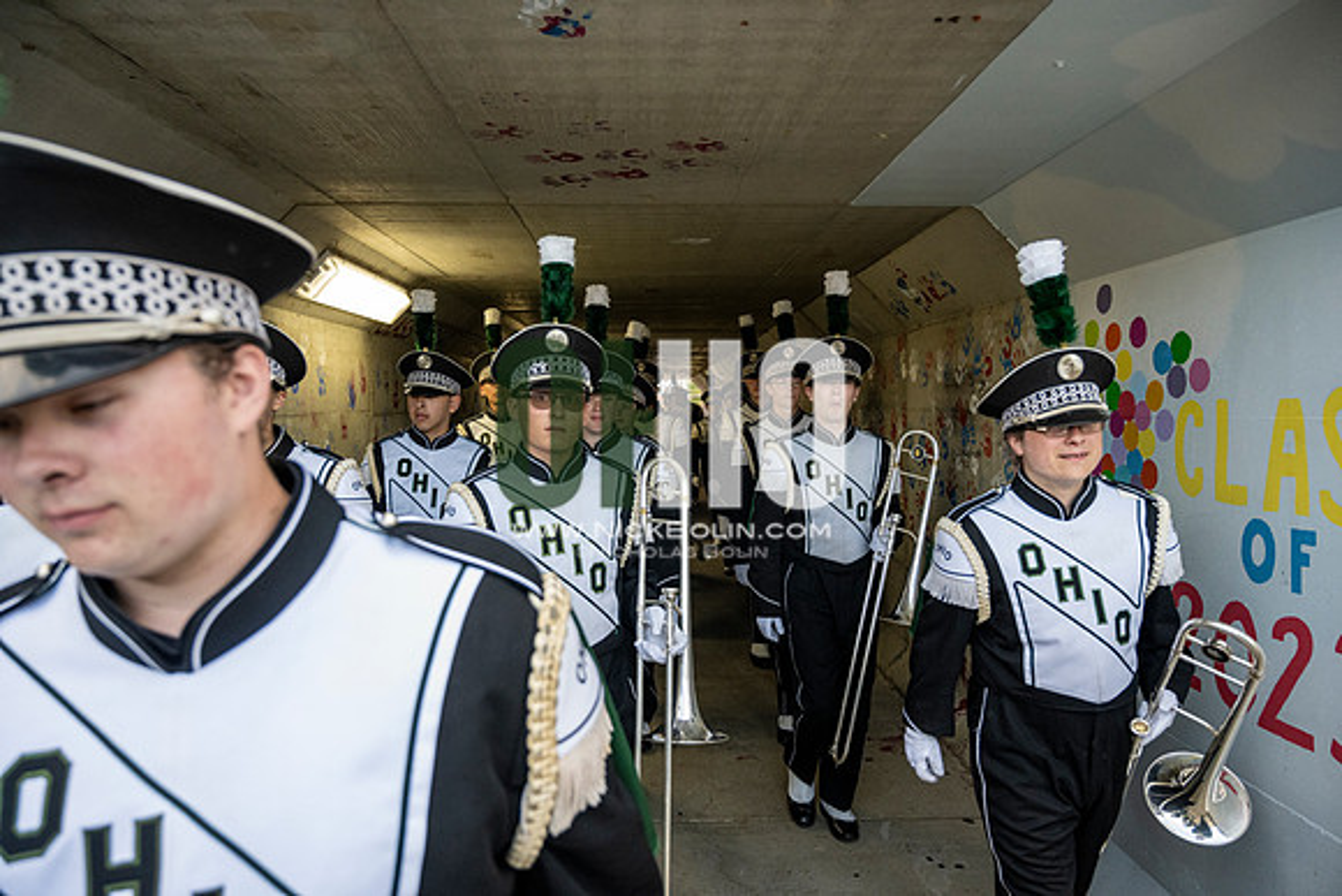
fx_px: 895
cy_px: 448
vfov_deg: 53.2
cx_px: 671
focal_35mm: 24
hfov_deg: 73.7
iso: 1600
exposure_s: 1/800
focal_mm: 24
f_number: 4
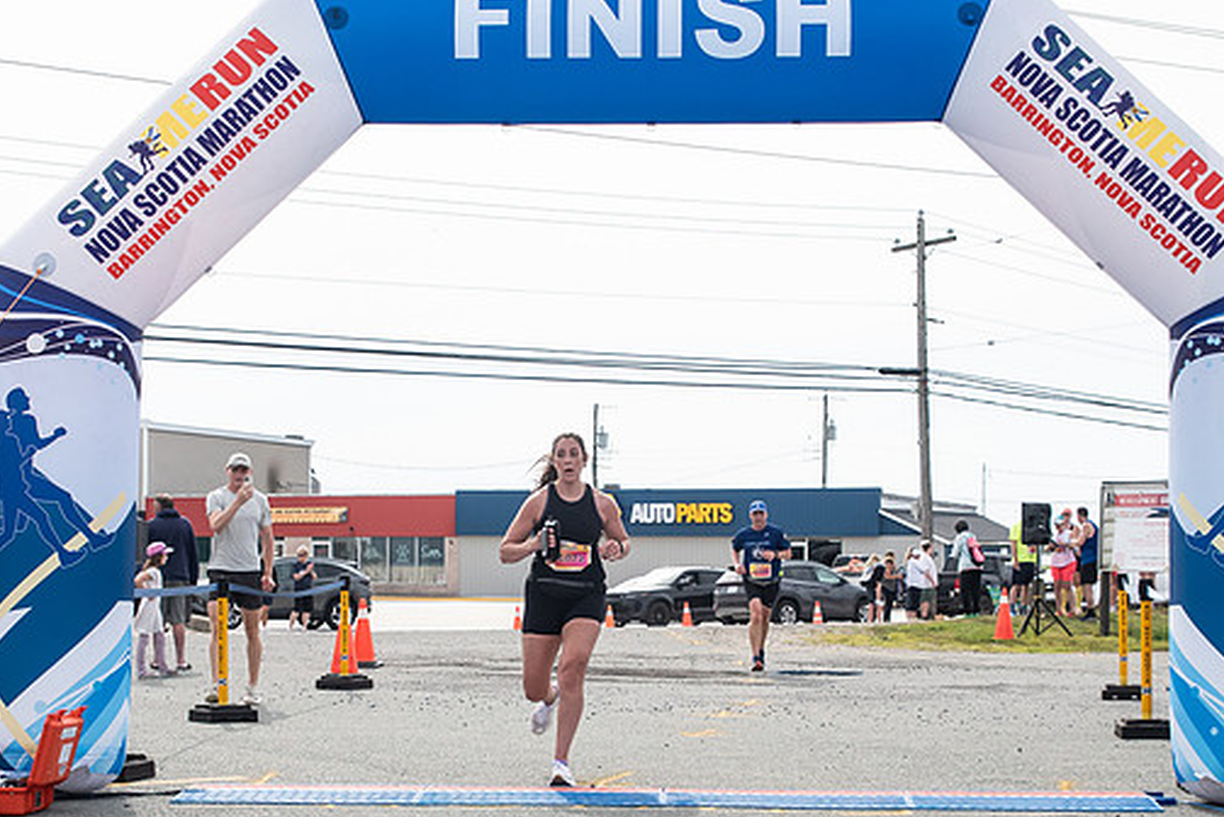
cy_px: 541
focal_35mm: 69
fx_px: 2347
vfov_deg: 19.7
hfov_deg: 29.2
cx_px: 572
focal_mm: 35
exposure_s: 1/3200
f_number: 4
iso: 800
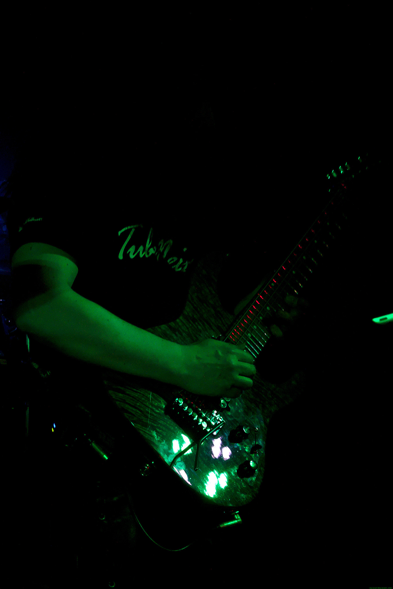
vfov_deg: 19.4
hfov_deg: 13.1
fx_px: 1718
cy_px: 294
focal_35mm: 105
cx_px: 196
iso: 3200
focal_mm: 70
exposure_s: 1/60
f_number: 5.6
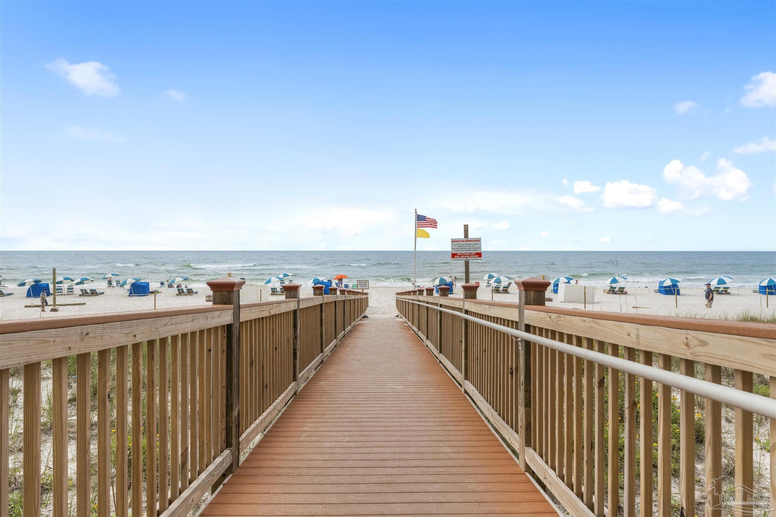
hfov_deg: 73.7
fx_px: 517
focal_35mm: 24
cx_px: 388
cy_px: 258
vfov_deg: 53.1
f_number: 8
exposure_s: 1/4000
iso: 800
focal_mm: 24
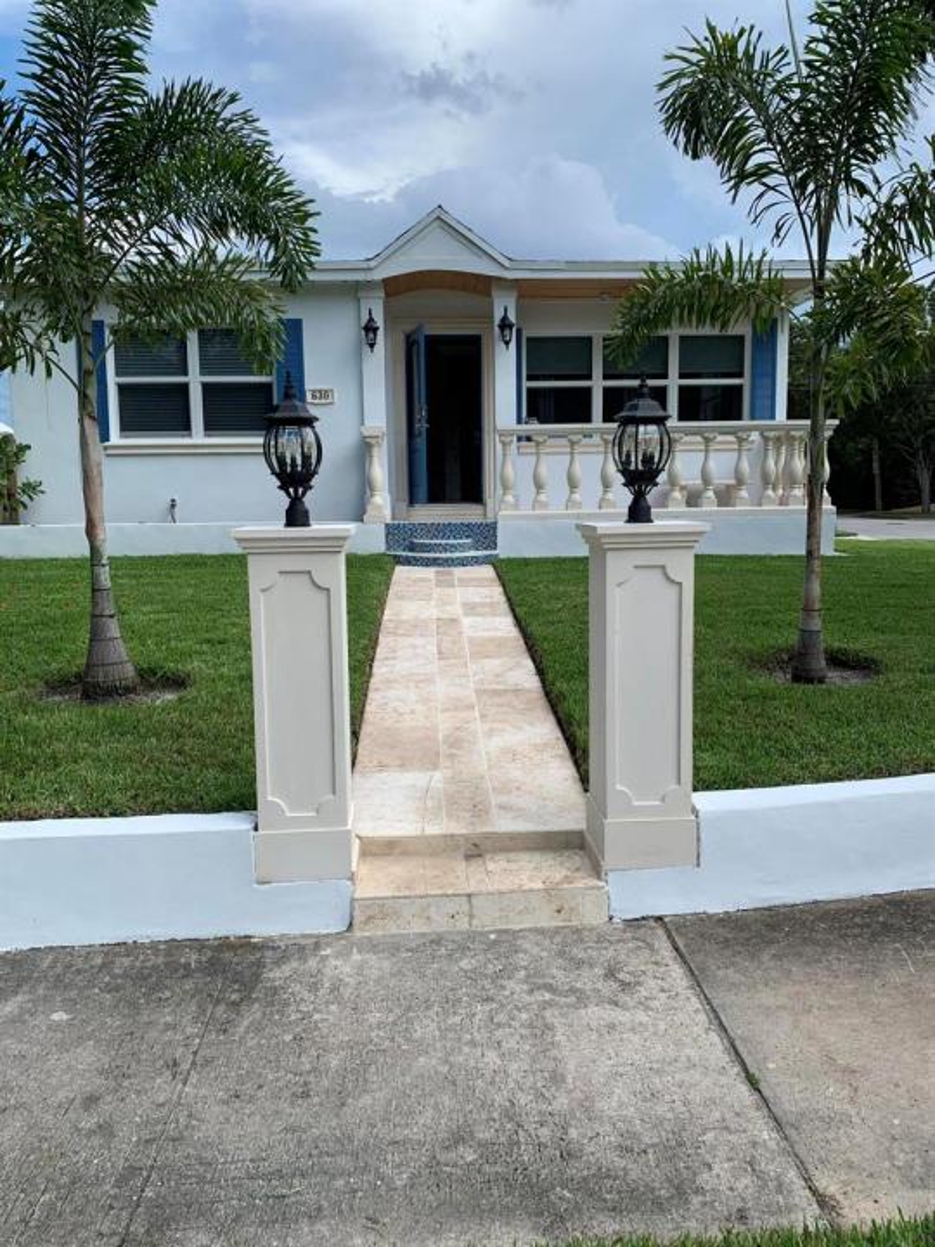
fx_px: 936
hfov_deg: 53.1
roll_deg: +1.9
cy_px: 624
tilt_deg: -5.6
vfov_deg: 67.3
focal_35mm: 26
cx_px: 468
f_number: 1.8
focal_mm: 4.25
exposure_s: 1/749
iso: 25
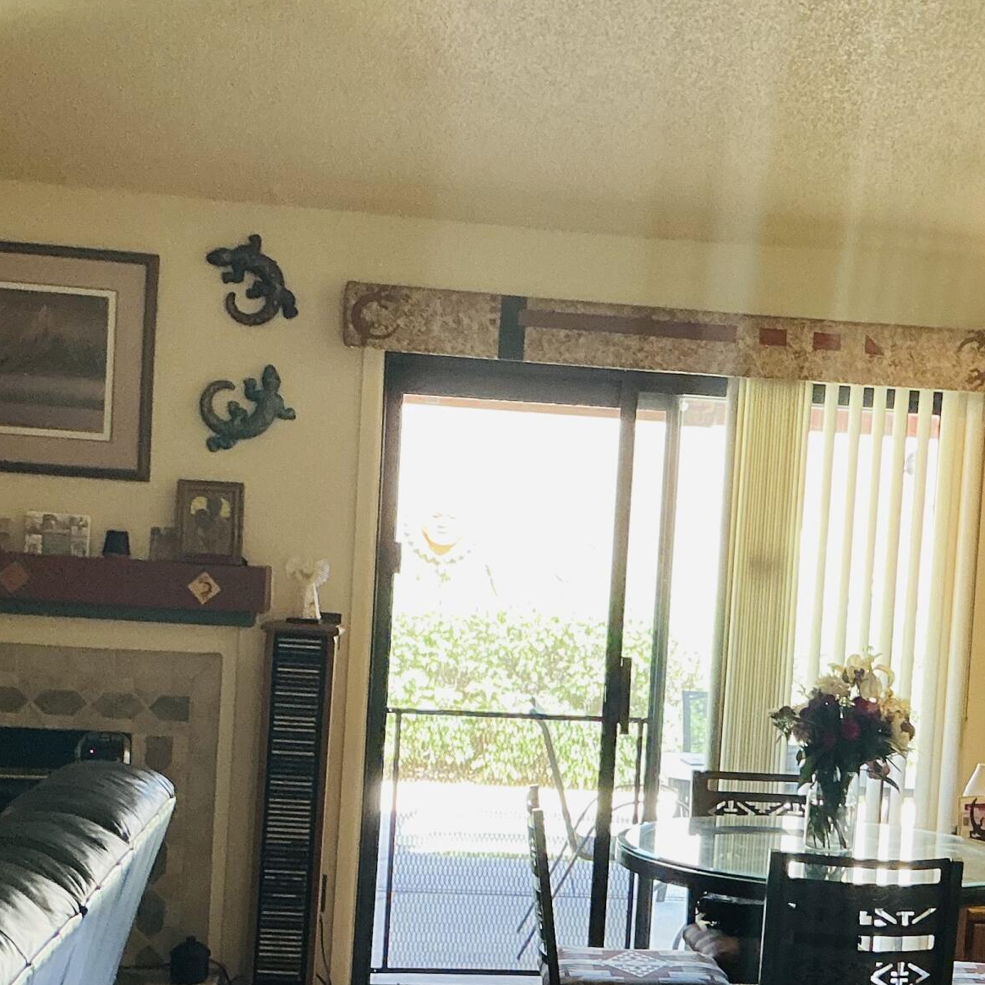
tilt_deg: -3.6
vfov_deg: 26.0
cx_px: 763
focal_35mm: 66
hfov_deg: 25.7
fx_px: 2125
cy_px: 607
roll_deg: -3.0
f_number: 1.8
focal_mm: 3
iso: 100
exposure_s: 1/60
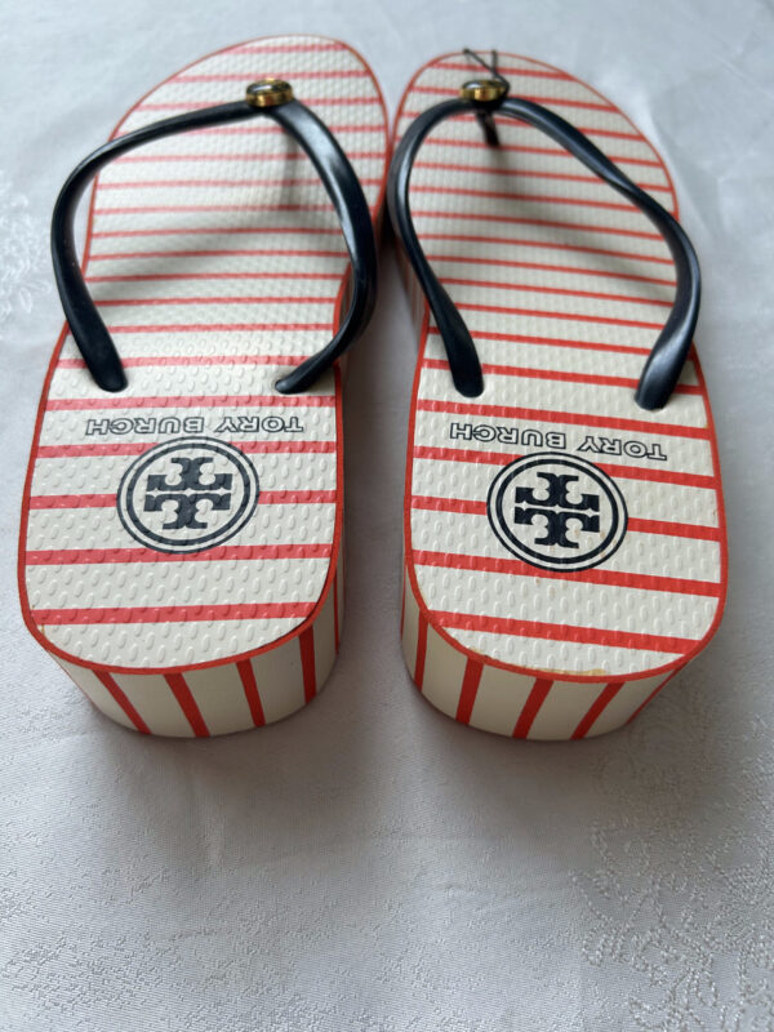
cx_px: 387
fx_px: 775
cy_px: 516
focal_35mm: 26
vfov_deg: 67.3
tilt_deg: -58.8
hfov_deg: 53.1
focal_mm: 5.7
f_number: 1.5
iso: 40
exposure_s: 1/200
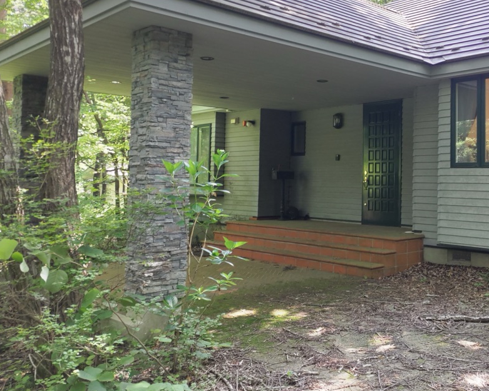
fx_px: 564
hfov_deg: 45.8
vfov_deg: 38.1
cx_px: 344
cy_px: 155
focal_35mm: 39
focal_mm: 4.8
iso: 313
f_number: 1.79
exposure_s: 1/50
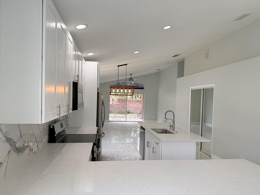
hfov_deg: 67.2
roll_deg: -2.4
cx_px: 138
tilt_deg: +0.3
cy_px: 100
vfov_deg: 53.1
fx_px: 195
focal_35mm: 26
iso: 80
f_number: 1.78
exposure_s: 1/327
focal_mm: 6.76
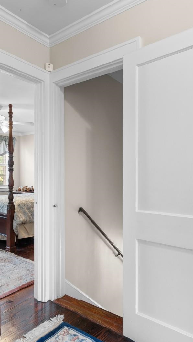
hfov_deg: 47.6
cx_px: 86
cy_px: 170
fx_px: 218
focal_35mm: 24
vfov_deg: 76.3
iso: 100
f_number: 4.5
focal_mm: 10
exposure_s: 1/2
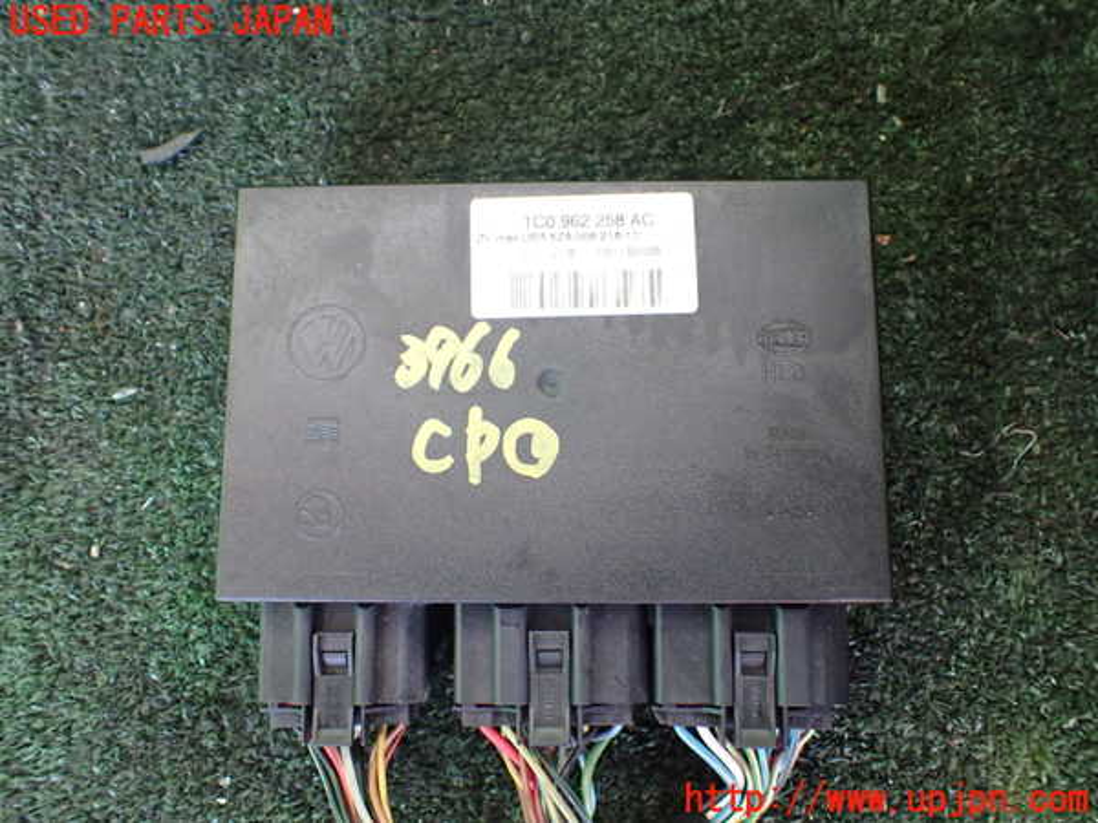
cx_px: 549
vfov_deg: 46.8
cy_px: 412
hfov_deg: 60.0
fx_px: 952
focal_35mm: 30
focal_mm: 5.4
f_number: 2.3
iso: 640
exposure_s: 1/125
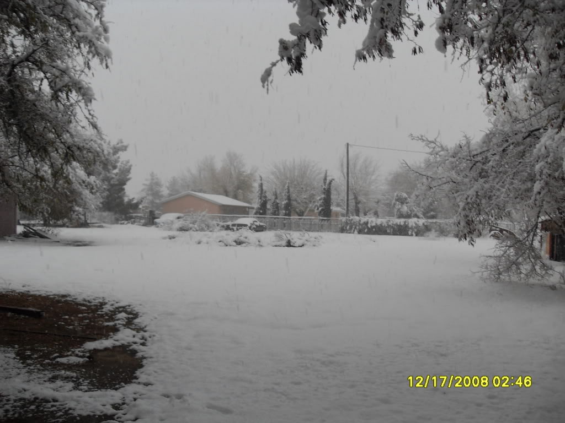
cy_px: 212
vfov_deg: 41.8
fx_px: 555
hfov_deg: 54.0
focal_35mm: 34
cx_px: 282
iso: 80
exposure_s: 1/90
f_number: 7
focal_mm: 6.3
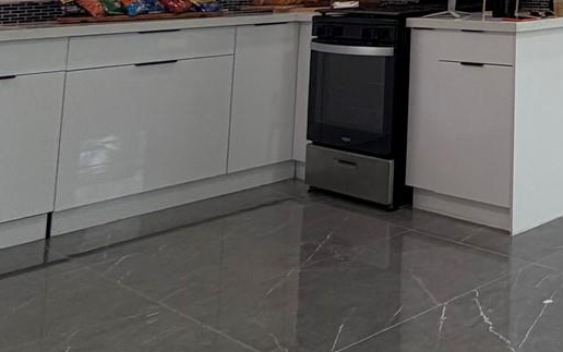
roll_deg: +0.9
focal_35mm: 46
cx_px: 857
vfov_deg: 24.5
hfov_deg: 27.9
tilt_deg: +3.9
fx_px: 706
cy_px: -104
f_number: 2.2
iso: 100
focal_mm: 2.22
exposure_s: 1/120
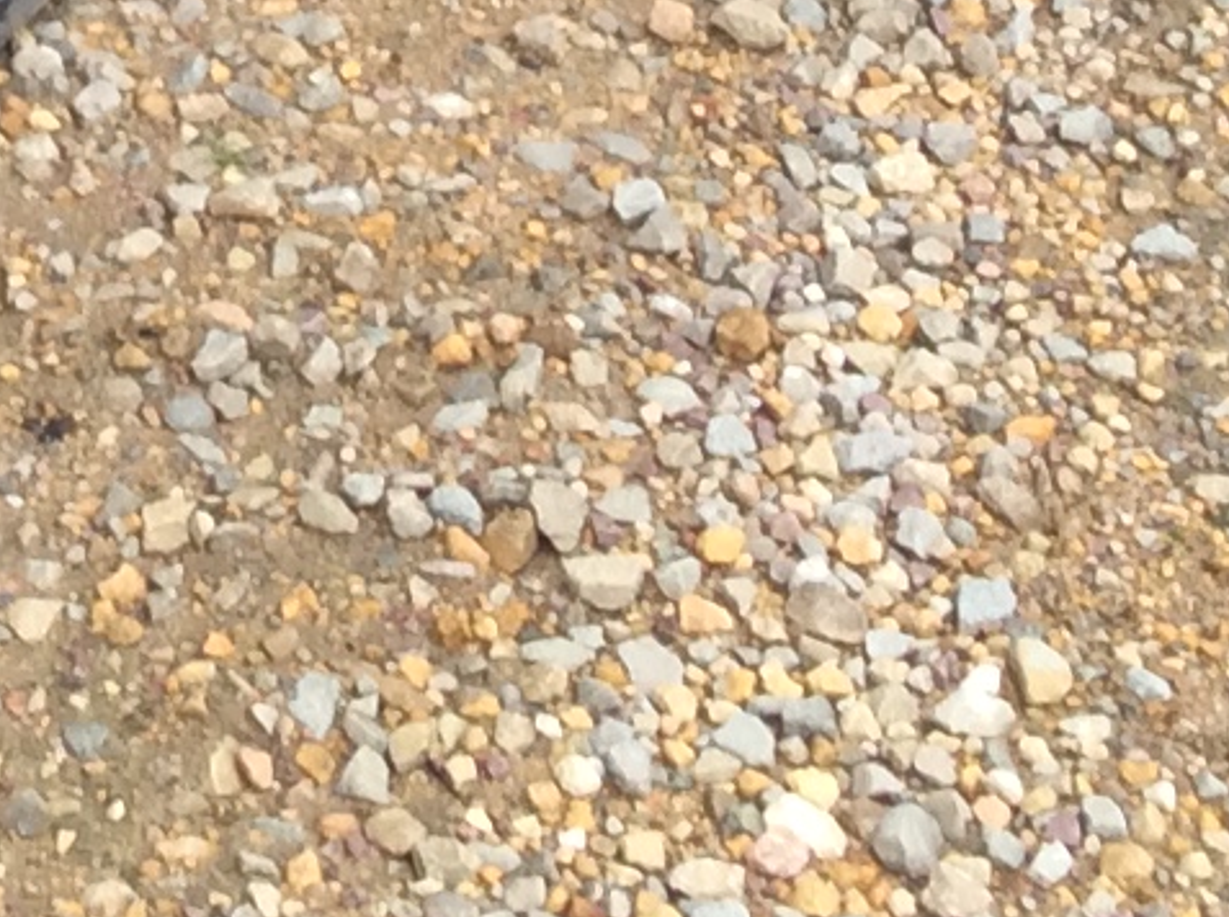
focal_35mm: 174
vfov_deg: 8.0
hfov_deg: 11.1
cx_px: -420
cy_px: -1072
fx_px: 6167
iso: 32
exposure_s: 1/132
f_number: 2.4
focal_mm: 3.3
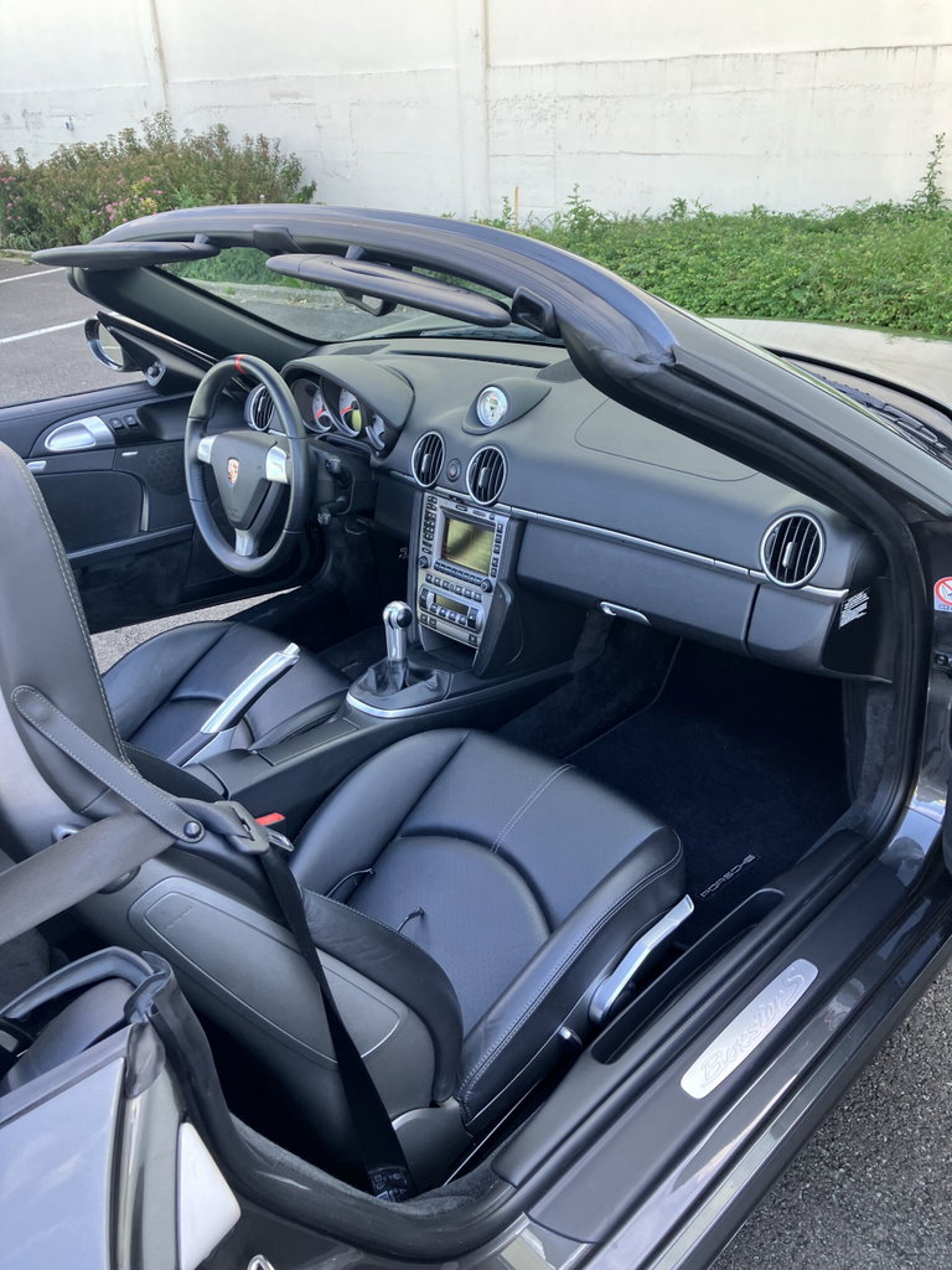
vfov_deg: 63.4
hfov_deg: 49.7
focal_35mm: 28
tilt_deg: -28.5
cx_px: 476
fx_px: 1027
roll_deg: +1.7
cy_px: 635
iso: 64
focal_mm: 3.99
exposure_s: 1/121
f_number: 1.8
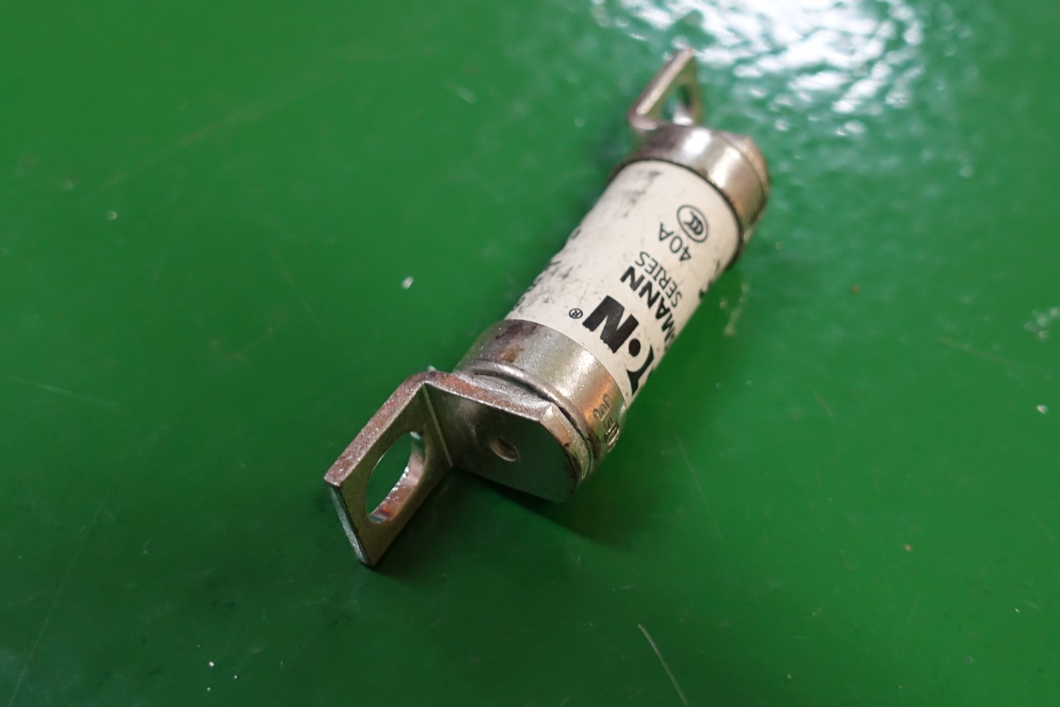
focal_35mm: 50
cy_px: 240
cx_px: 500
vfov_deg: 26.9
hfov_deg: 39.6
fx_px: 1472
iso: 800
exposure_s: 1/25
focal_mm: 11.56
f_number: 2.5
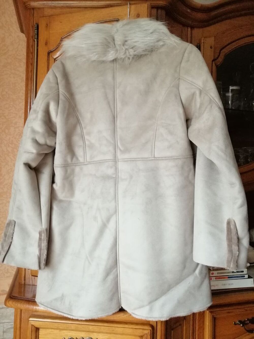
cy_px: 170
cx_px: 127
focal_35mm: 27
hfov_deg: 51.4
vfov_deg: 65.3
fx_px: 264
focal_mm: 3.95
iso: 640
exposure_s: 1/100
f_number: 1.8
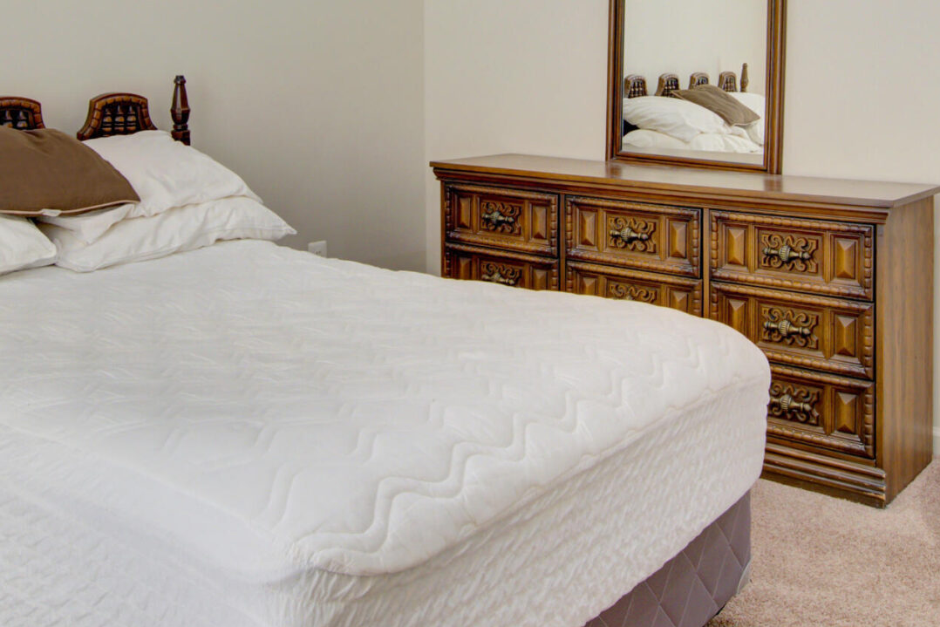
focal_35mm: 38
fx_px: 992
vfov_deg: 31.0
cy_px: -72
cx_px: 495
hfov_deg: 50.7
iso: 400
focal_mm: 16
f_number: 8
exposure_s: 1/50
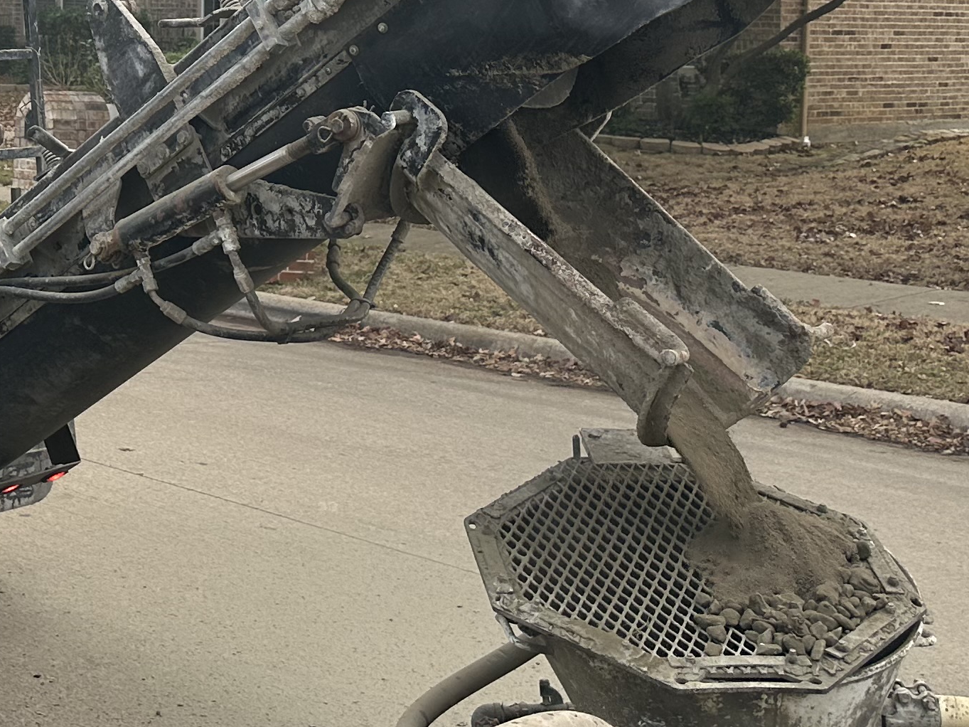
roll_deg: -1.4
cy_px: 56
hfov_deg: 25.7
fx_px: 1987
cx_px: -43
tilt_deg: -2.1
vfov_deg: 20.3
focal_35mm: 71
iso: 80
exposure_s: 1/444
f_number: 1.78
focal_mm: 6.86
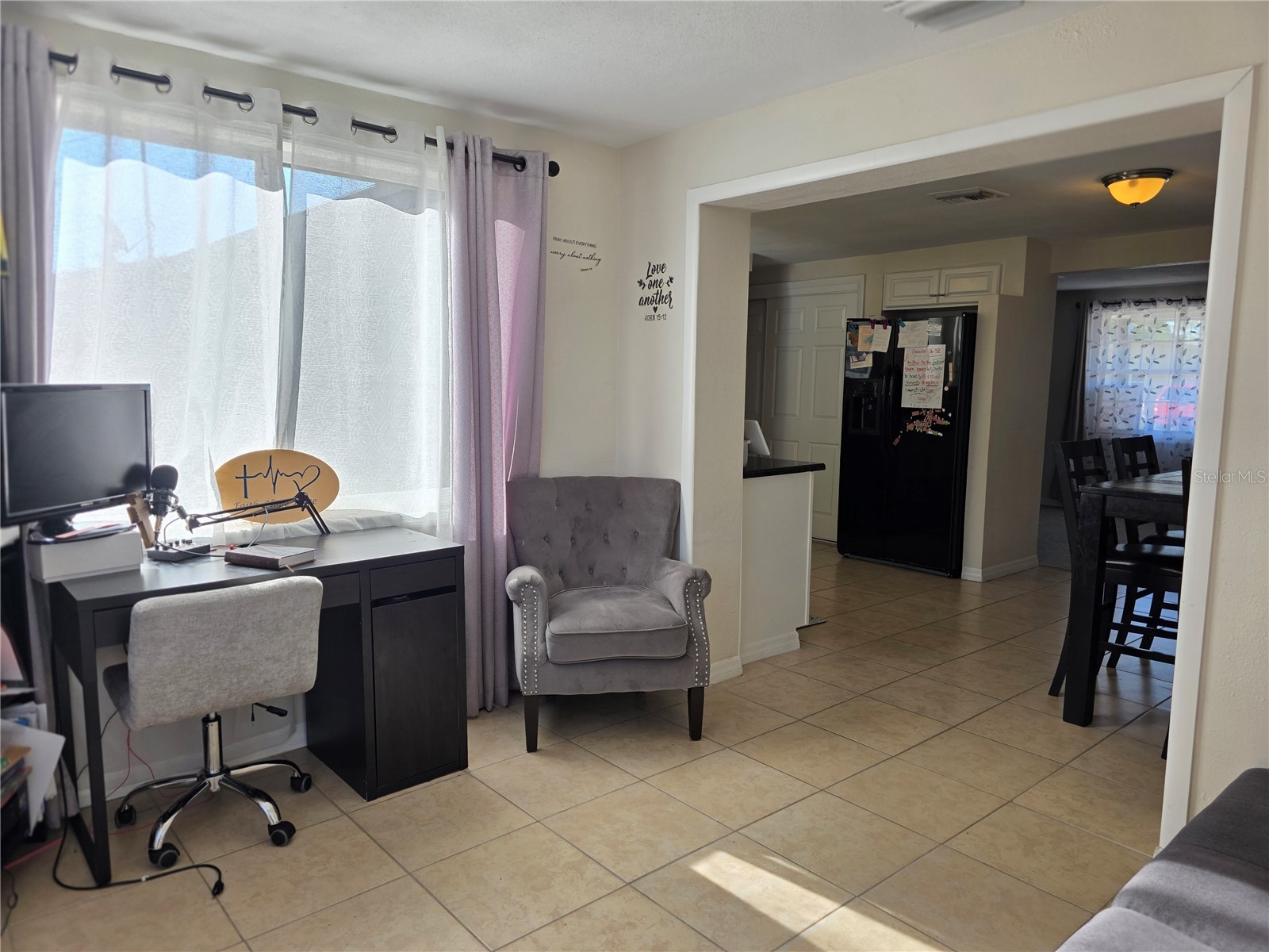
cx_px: 634
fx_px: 843
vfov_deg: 58.9
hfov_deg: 73.9
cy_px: 476
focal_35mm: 23
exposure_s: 1/120
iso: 20
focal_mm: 6.3
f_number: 1.7
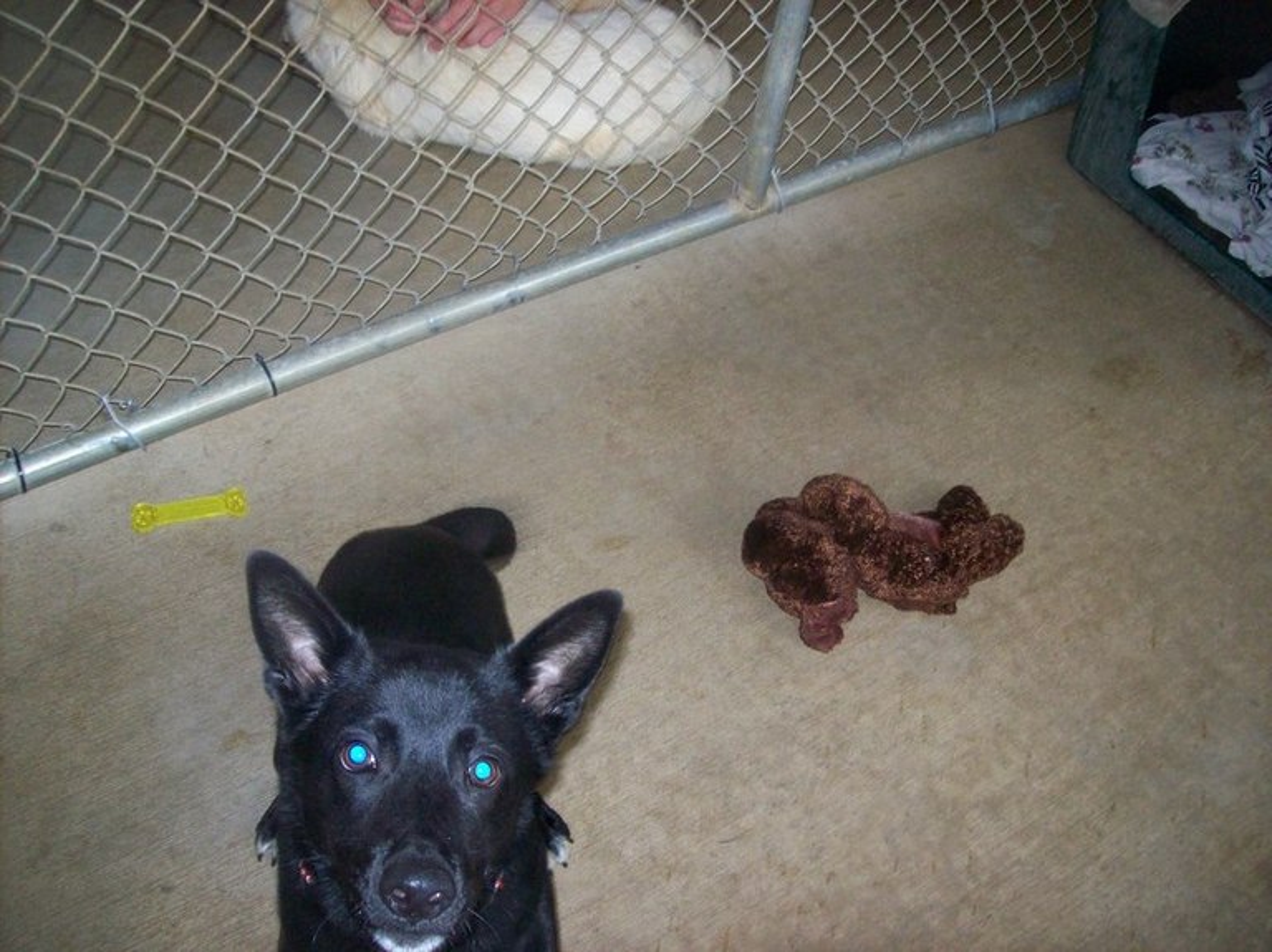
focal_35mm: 36
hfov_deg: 51.4
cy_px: 476
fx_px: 1322
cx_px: 636
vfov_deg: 39.6
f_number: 2.7
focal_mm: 6
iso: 200
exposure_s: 1/64
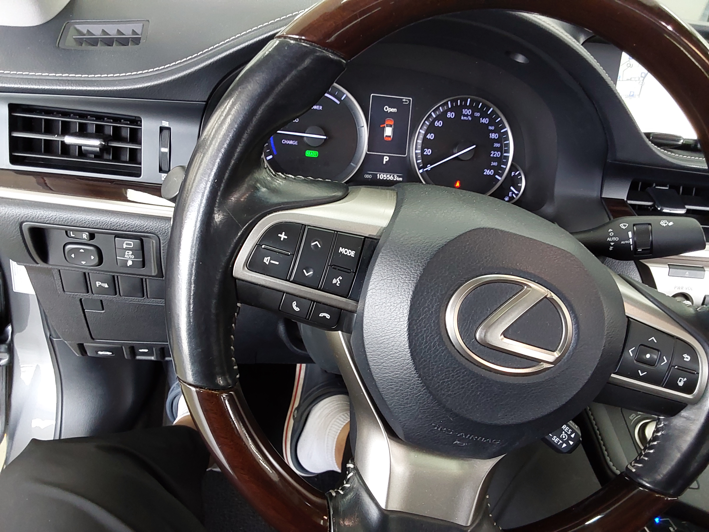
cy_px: 266
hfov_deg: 63.4
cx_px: 354
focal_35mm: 28
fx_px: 573
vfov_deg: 49.7
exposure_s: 1/60
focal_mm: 2.91
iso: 200
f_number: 1.9
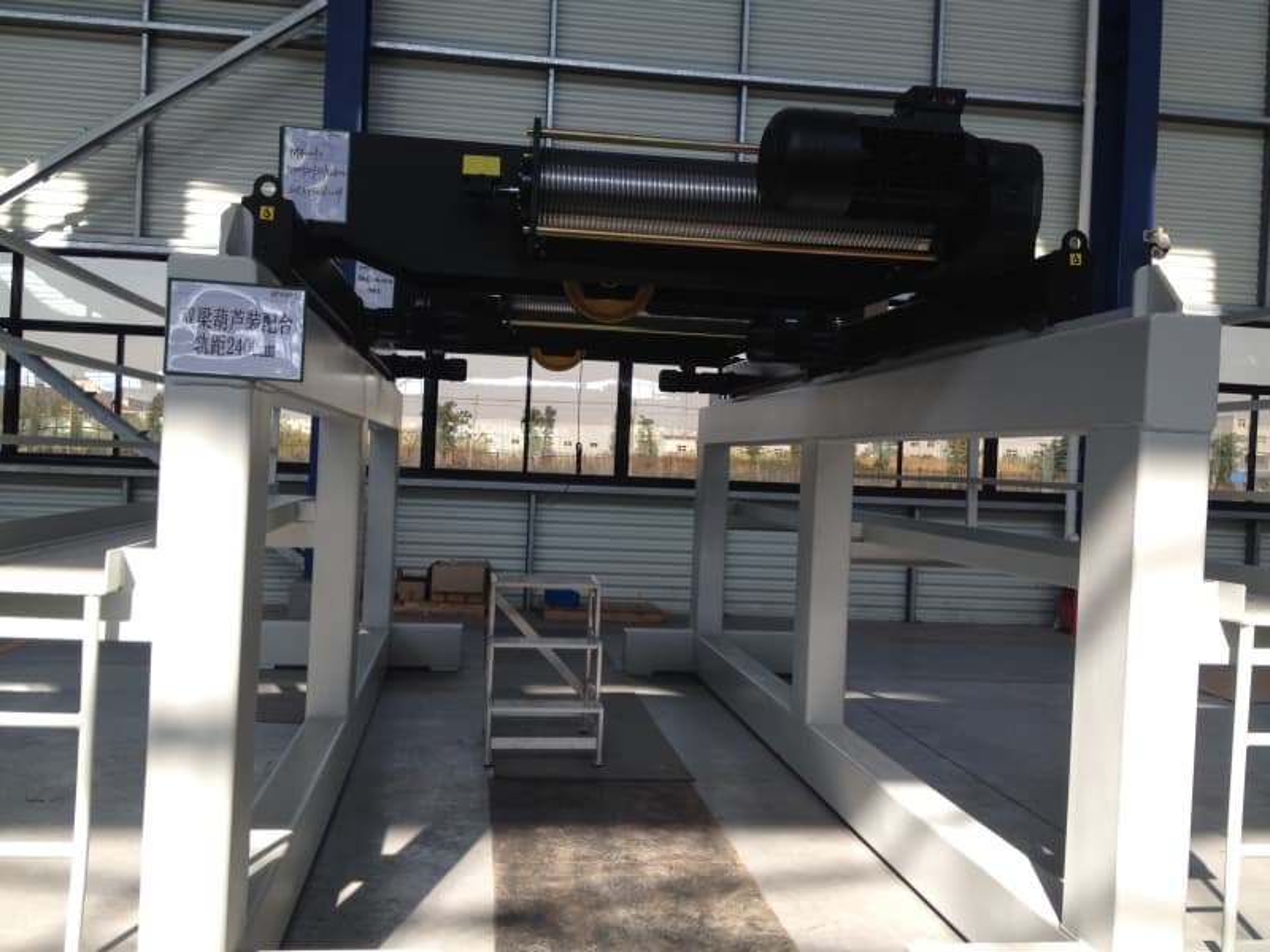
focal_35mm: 35
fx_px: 1284
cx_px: 635
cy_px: 476
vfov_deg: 40.7
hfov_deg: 52.6
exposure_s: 1/269
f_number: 2.4
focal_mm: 4.28
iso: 64
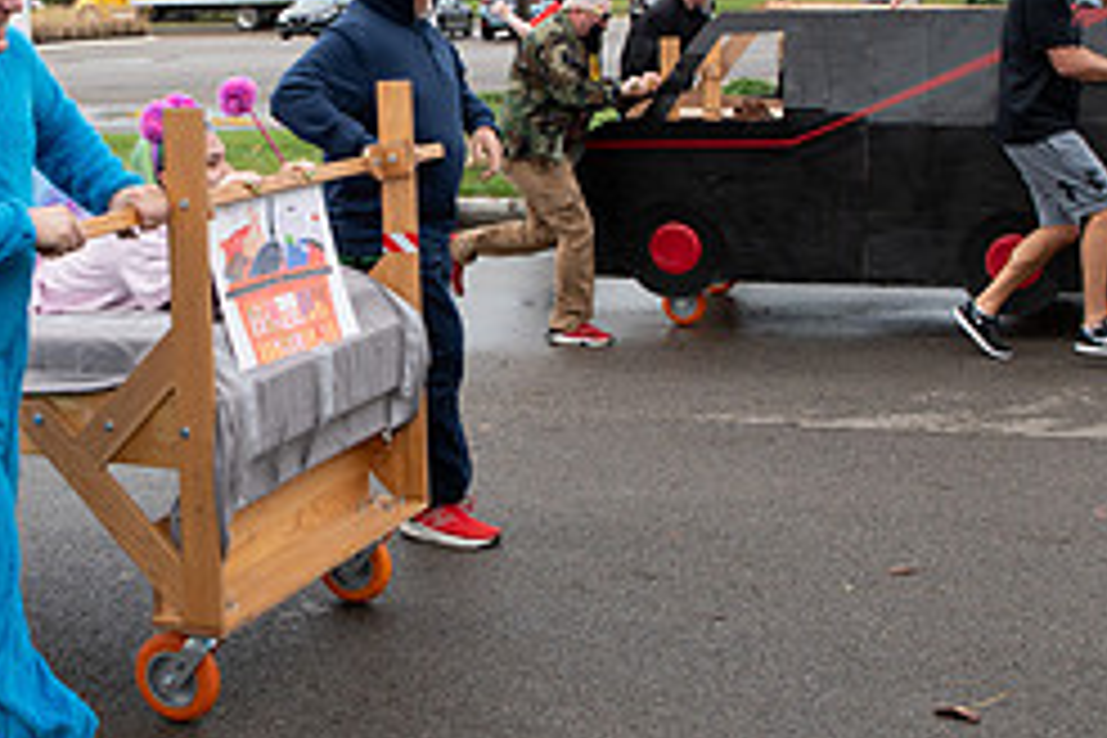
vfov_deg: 23.1
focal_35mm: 58
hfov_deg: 33.8
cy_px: 175
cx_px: 288
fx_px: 1783
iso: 640
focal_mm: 24
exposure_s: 1/320
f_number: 7.1
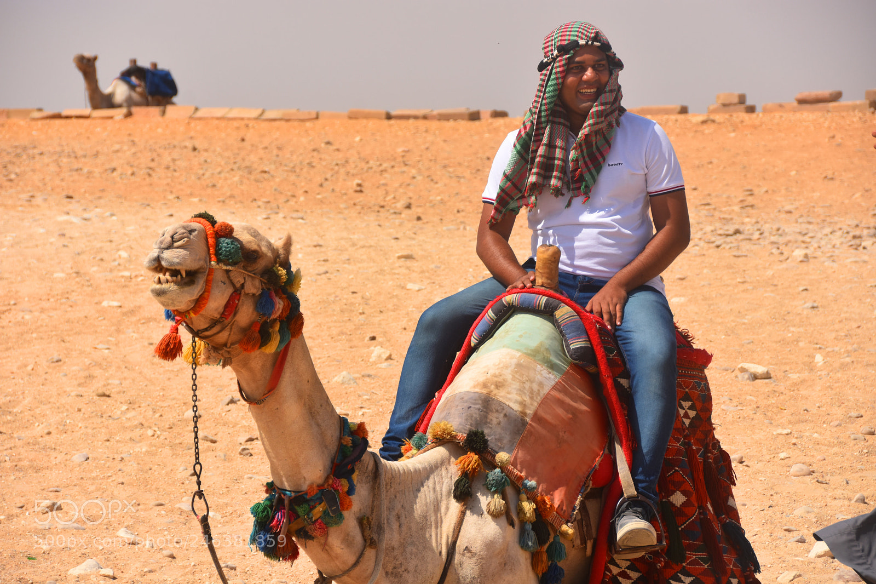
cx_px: 438
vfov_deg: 9.0
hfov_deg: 13.4
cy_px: 292
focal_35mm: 153
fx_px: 3722
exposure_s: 1/1000
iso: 180
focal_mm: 102
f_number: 8
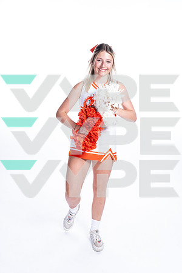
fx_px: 281
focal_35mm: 37
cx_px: 91
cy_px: 136
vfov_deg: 51.9
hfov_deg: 35.9
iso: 400
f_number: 5.6
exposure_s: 1/250
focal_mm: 37
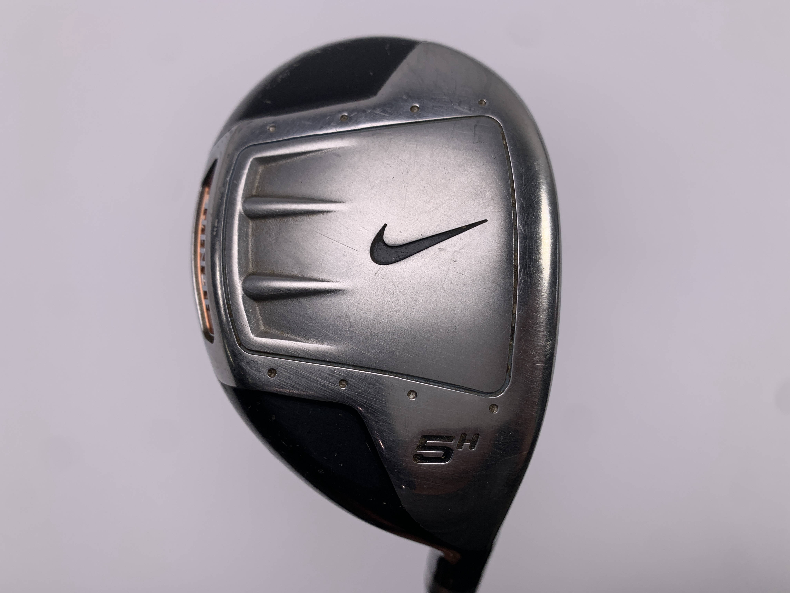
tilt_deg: -69.8
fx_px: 593
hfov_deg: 67.3
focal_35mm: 26
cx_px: 395
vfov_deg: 53.1
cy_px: 296
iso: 25
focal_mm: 4.25
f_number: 1.8
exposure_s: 1/537
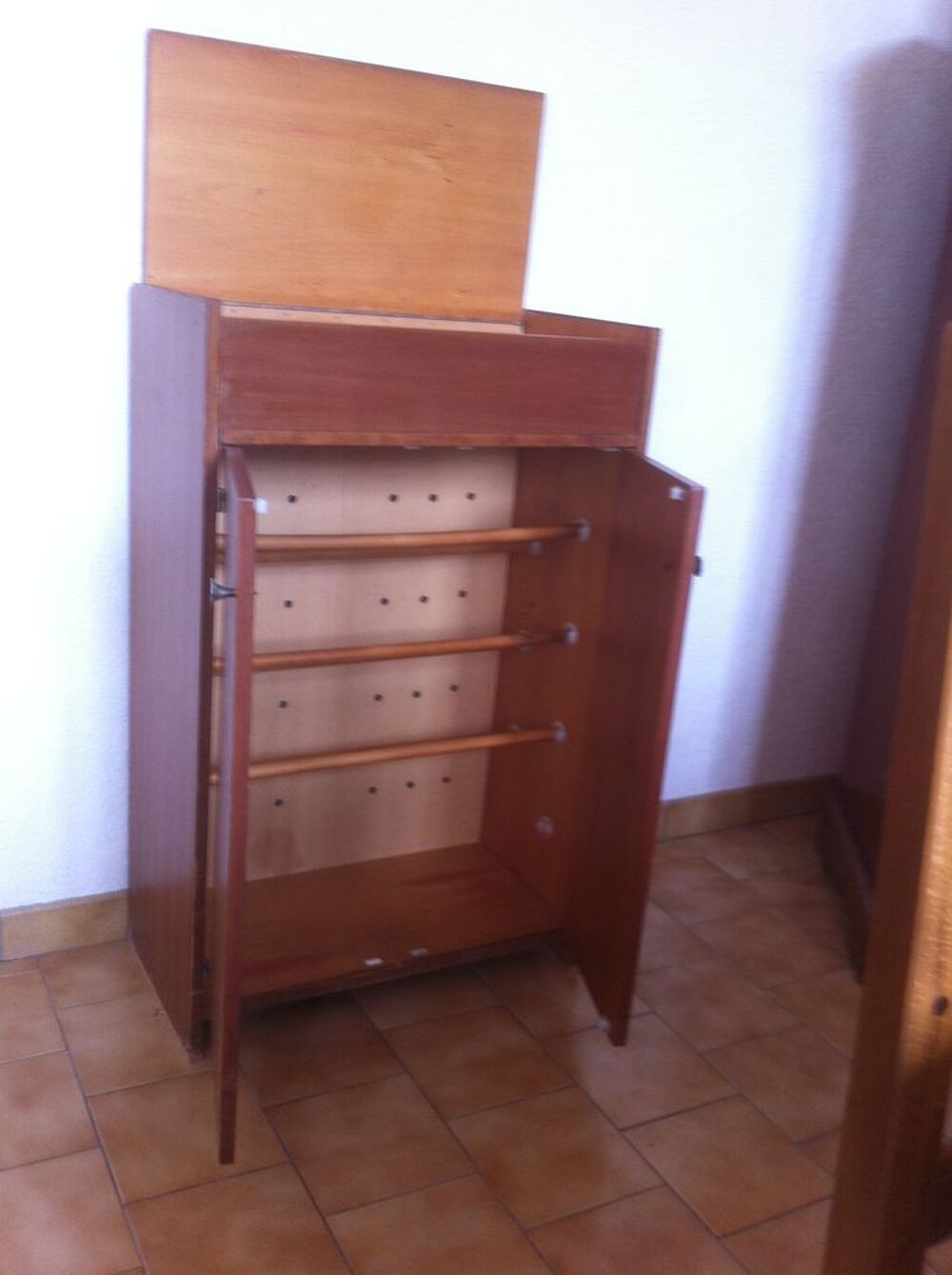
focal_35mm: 35
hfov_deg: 40.6
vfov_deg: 52.7
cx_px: 476
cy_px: 638
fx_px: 1287
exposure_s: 1/15
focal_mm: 3.85
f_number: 2.8
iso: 80
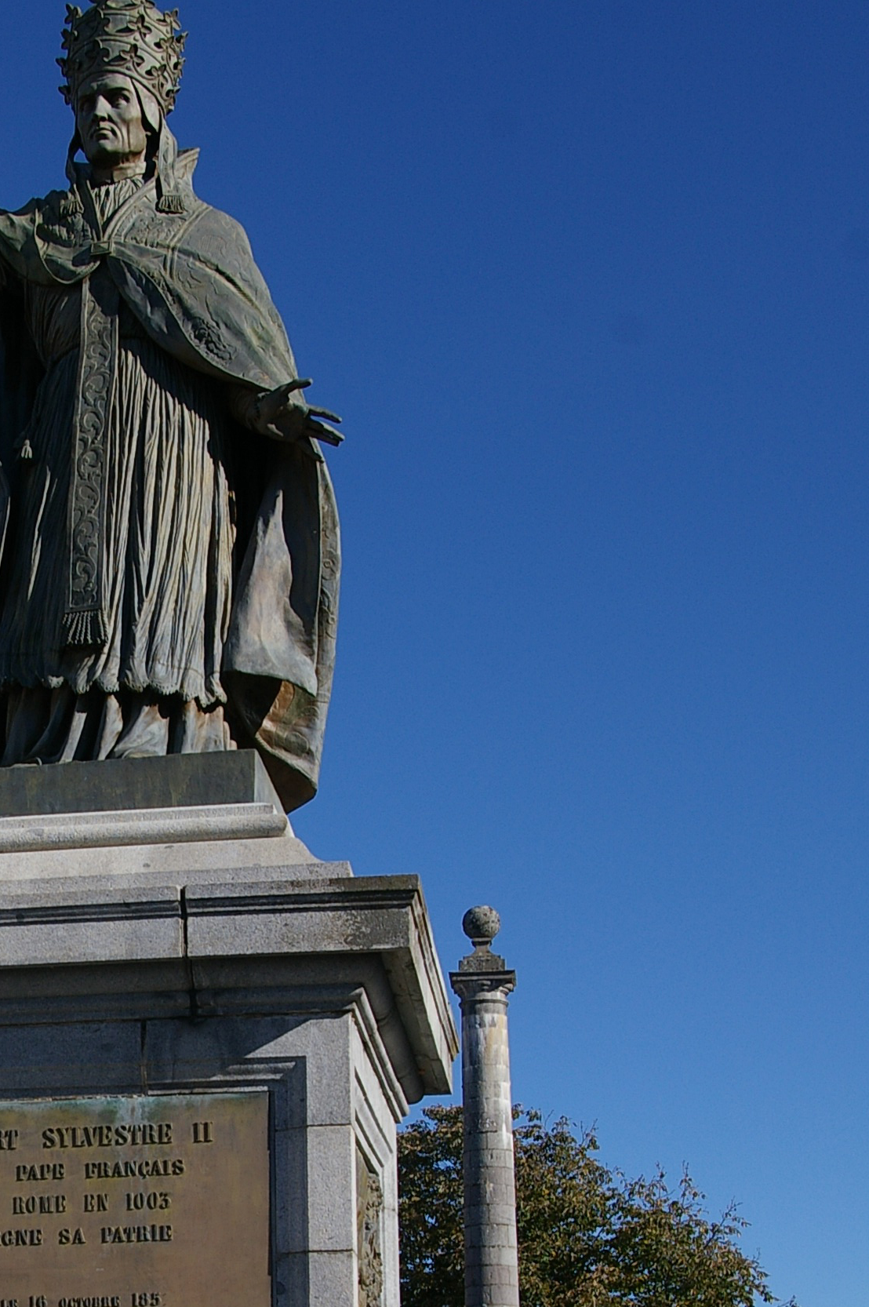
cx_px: 104
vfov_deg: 30.1
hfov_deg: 20.5
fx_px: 2357
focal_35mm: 65
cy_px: 1079
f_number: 8
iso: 200
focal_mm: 24
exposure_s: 1/350
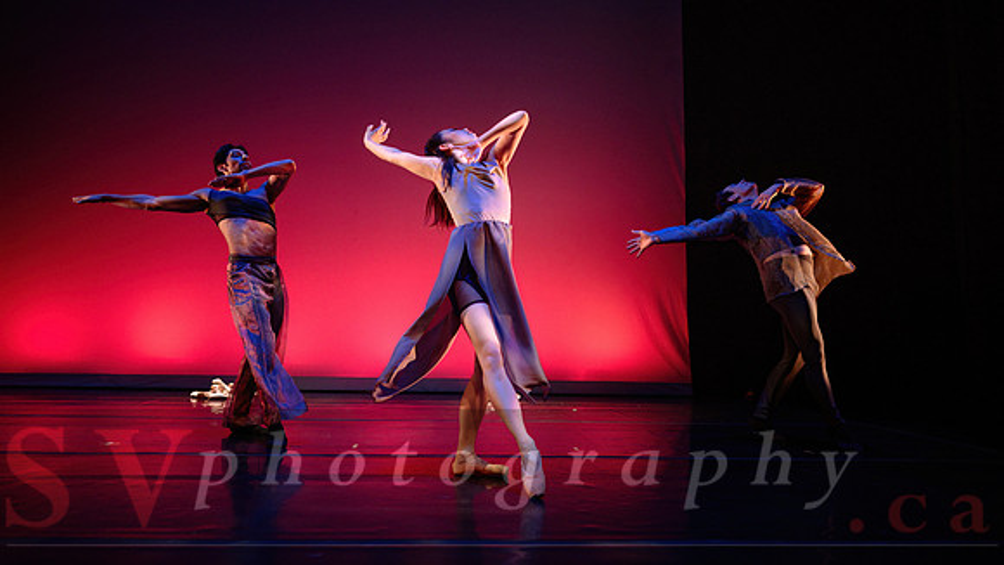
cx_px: 491
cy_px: 267
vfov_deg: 40.4
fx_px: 766
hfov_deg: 66.5
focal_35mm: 29
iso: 1000
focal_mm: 24
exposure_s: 1/400
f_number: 1.4
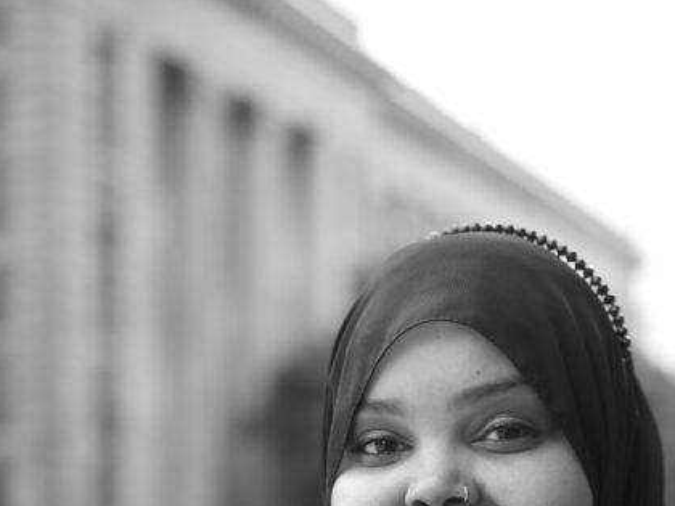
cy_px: 562
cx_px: 415
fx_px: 1599
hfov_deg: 23.8
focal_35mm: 82
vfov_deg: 17.4
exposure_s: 1/250
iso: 250
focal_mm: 35
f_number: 1.4
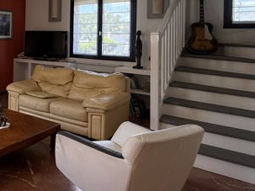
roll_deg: -0.9
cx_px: -19
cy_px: 36
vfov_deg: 37.2
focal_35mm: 37
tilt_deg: -0.2
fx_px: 272
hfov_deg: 41.1
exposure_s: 1/112
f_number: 2.2
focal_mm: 2.22
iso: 64
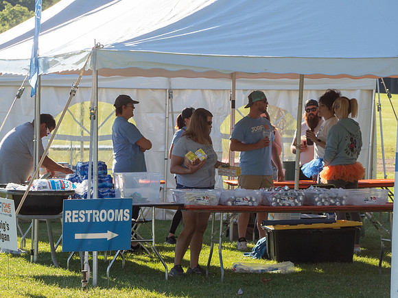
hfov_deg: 10.1
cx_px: 199
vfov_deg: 7.6
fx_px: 2247
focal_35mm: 195
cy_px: 149
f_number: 7.1
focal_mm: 96
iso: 200
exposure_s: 1/400
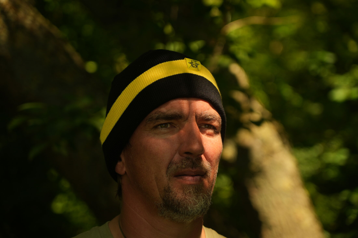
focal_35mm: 105
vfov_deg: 13.0
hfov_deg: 19.5
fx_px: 1044
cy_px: 119
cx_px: 179
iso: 160
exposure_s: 1/250
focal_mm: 105
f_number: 4
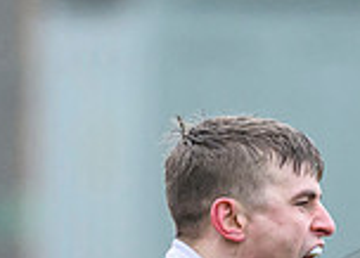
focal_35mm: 2079
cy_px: 390
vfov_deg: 0.7
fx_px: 21285
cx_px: 432
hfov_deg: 1.0
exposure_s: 1/1250
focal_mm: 400
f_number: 3.5
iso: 2500
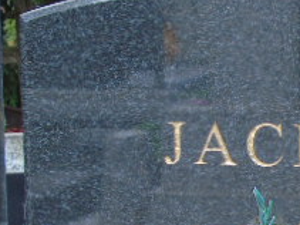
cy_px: 281
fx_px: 2157
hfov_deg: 7.8
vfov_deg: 5.9
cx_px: 414
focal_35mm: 249
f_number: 4.1
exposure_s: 1/30
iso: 100
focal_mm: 15
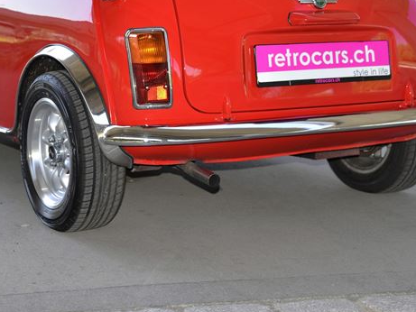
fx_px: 914
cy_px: 26
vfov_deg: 19.0
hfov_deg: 25.5
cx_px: 135
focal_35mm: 76
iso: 160
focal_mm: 38
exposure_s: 1/200
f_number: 4
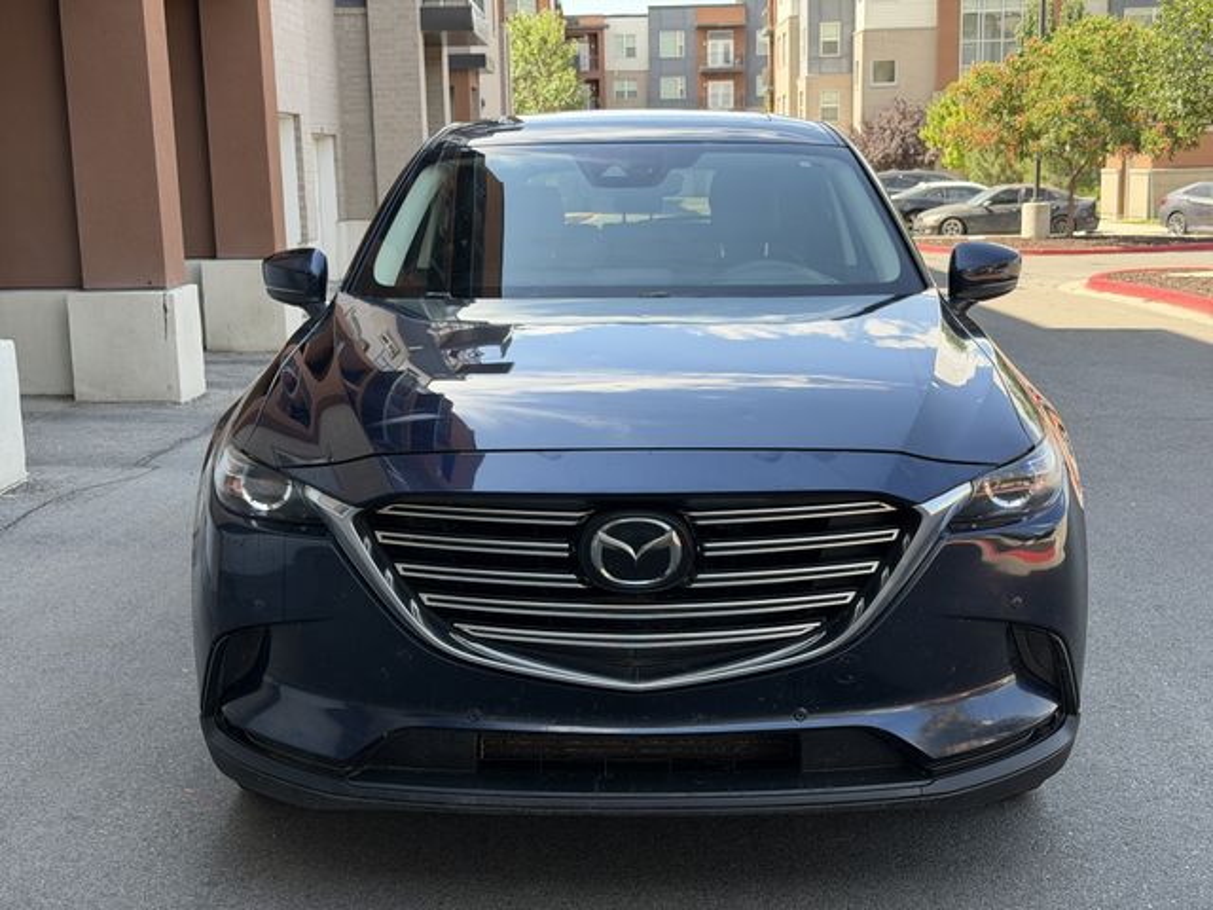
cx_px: 606
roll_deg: +1.4
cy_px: 455
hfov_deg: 39.7
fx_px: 1682
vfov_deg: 30.3
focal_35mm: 48
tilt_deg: -9.5
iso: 80
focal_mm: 6.76
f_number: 1.78
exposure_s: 1/587
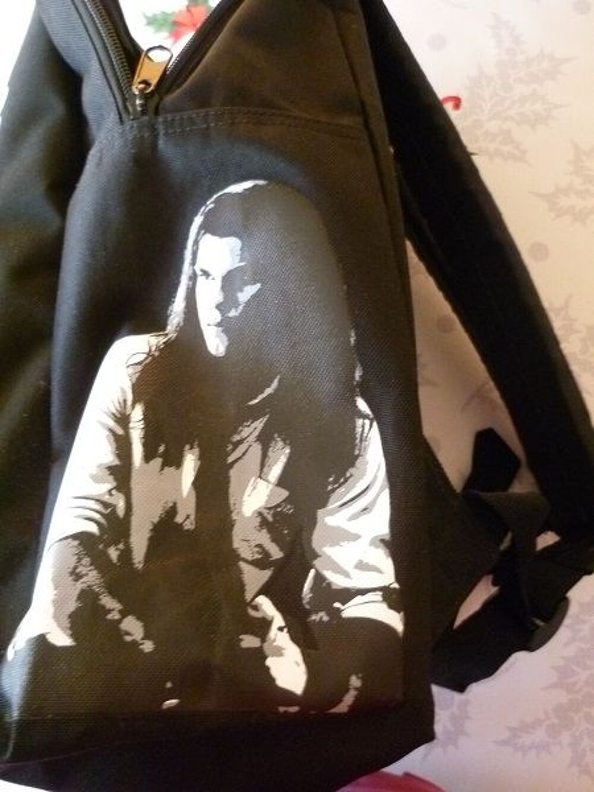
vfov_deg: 56.8
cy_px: 396
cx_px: 297
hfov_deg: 44.2
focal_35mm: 32
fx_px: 732
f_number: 3
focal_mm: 5.7
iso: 800
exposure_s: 1/80
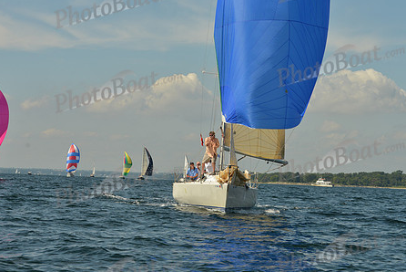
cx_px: 230
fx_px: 1027
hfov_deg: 22.3
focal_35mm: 91
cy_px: 124
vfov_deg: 15.0
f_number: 9
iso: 320
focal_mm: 70
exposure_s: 1/1250
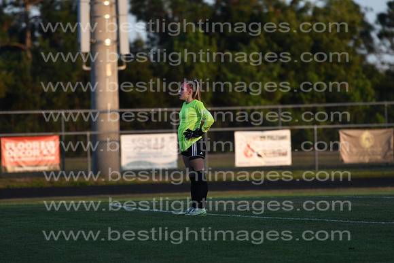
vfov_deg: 4.6
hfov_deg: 6.9
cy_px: 132
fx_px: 3284
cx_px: 197
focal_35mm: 300
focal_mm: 200
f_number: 2.8
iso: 110
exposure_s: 1/800
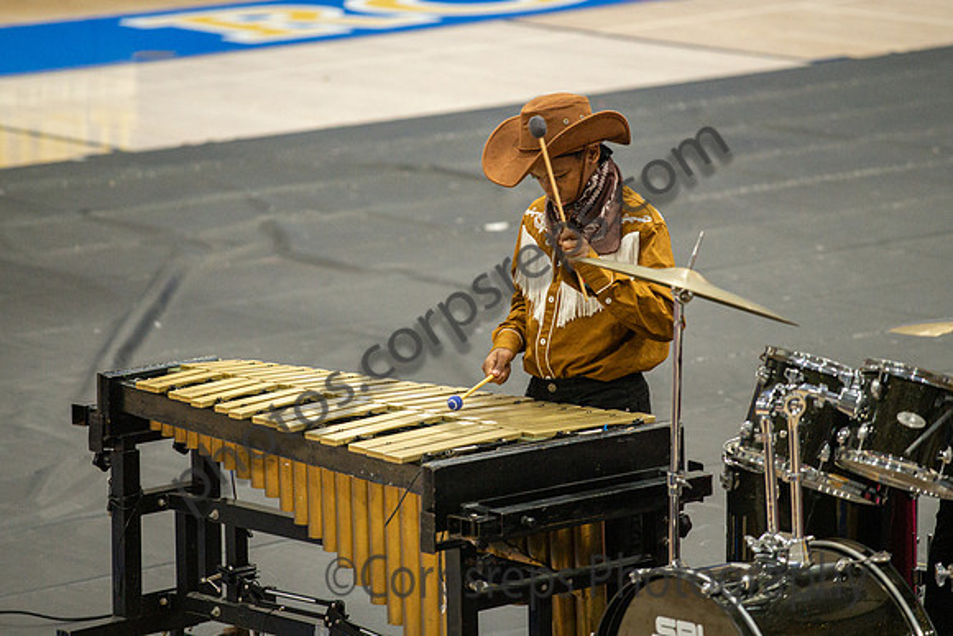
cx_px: 484
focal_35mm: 225
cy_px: 278
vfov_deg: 6.1
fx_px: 5965
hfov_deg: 9.1
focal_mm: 200
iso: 5600
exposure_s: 1/500
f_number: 4
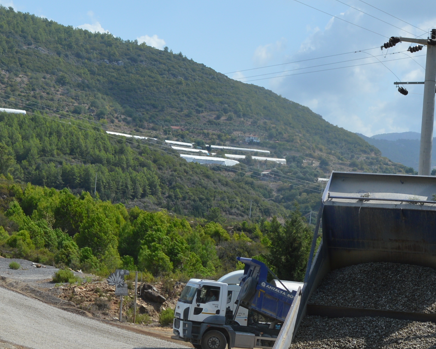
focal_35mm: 91
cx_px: 242
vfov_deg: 16.4
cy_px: 369
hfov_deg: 20.9
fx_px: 1179
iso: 100
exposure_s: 1/250
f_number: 8
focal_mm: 23
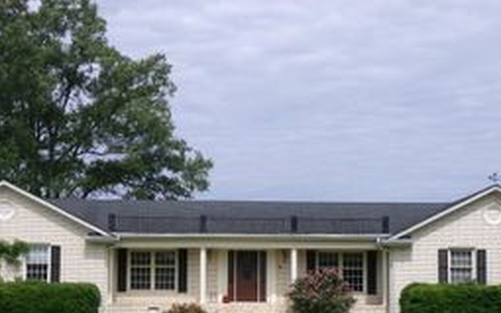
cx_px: 220
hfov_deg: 26.8
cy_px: 196
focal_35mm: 77
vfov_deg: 16.9
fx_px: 1051
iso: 100
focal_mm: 6.6
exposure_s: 1/140
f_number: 11.85
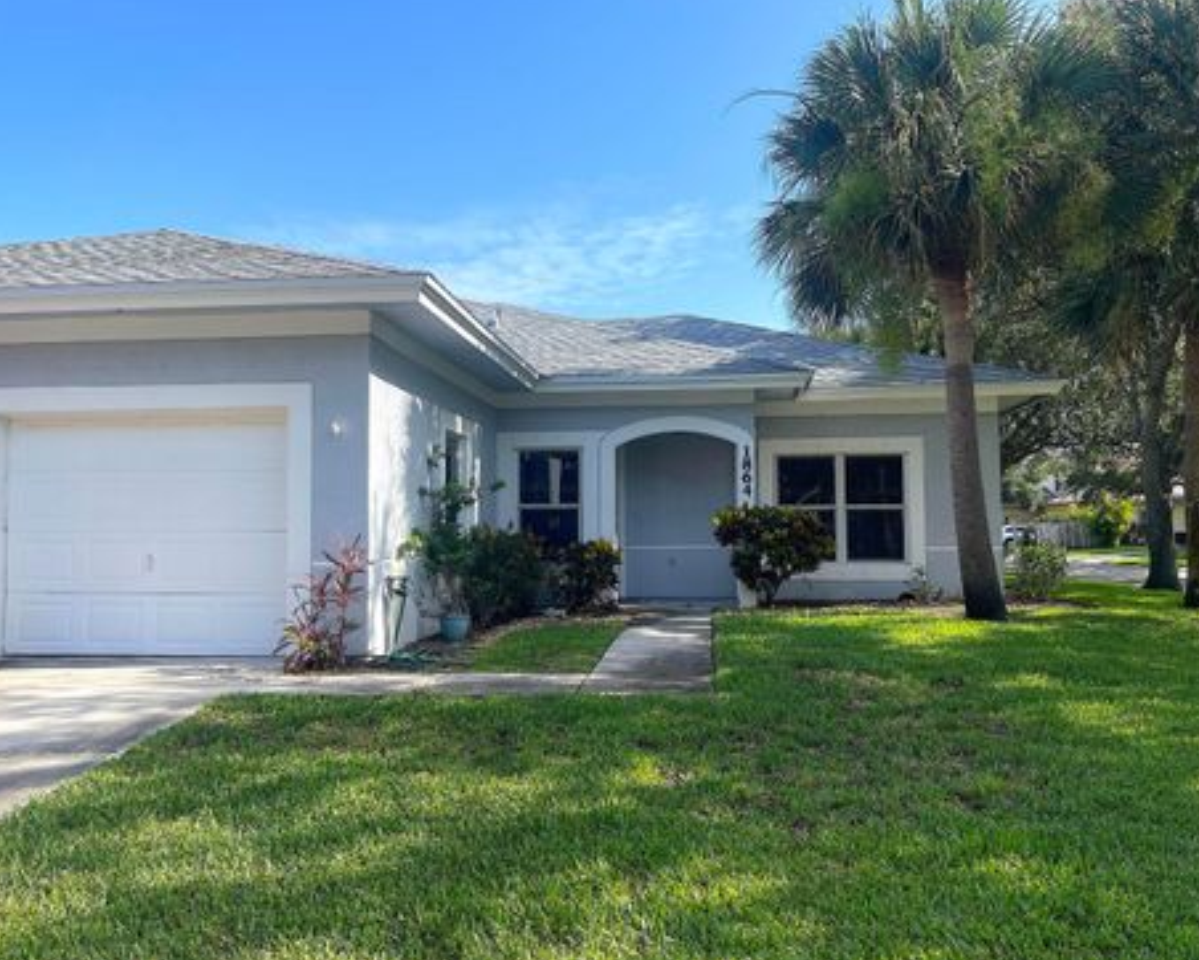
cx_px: 607
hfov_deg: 64.0
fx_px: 959
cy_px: 479
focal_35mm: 27
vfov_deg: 53.2
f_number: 1.6
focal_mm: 5.1
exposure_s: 1/1767
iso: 32
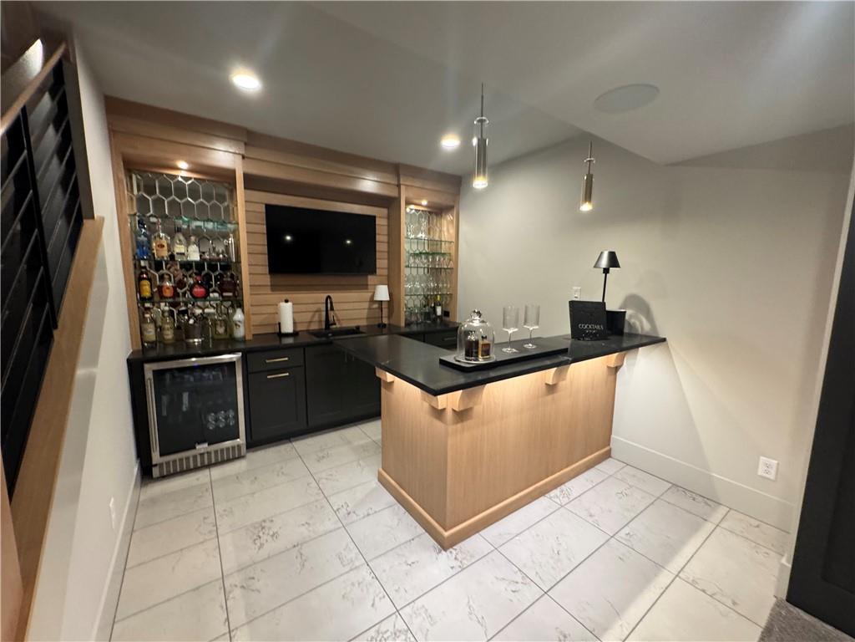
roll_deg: -1.5
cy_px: 321
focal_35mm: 14
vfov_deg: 85.7
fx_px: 346
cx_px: 428
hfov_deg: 102.1
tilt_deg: -5.8
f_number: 2.2
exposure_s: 1/60
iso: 320
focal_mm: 2.22
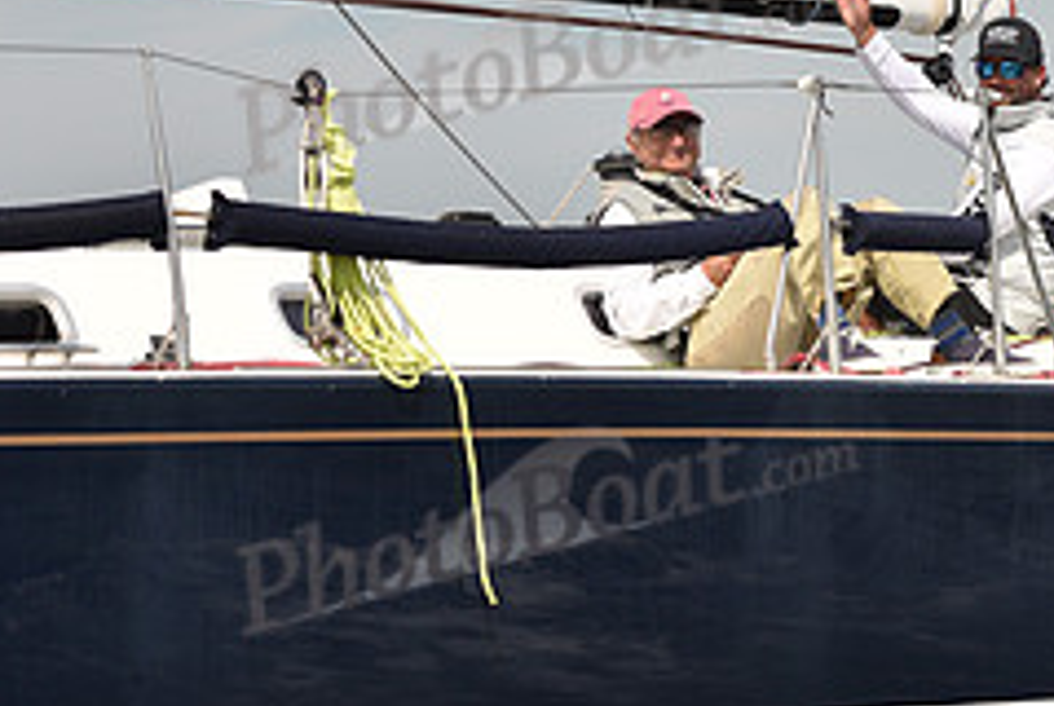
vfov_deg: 6.7
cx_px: 1089
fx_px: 6039
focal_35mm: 206
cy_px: 227
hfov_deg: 9.9
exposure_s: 1/800
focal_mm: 85
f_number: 5
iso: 250
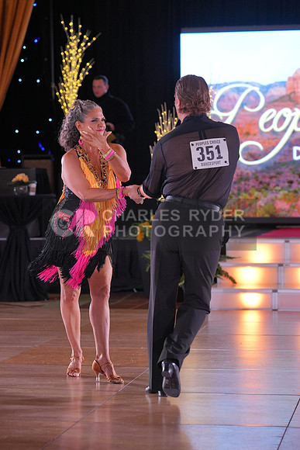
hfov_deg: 13.2
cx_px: 150
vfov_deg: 19.6
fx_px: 1299
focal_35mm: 104
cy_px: 225
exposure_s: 1/400
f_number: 4
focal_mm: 104
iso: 1600
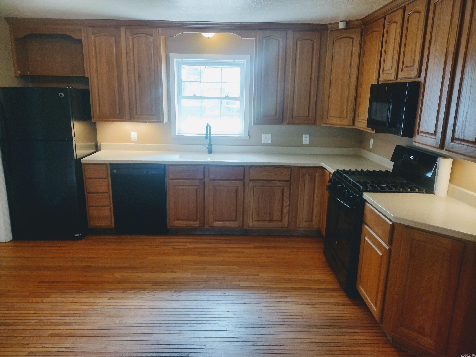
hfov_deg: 65.3
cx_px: 238
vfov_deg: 51.4
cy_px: 178
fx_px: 371
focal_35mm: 27
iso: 195
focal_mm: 4.71
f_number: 1.7
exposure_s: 1/120
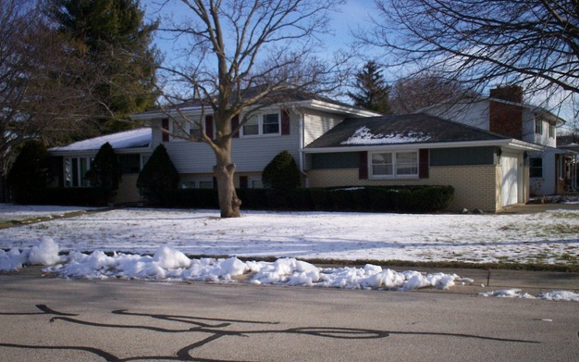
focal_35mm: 39
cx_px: 290
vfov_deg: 32.7
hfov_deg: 50.4
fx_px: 615
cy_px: 197
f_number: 4.5
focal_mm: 6
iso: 100
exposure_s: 1/750
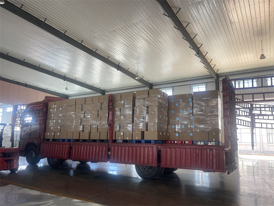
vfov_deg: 53.0
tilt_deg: +9.0
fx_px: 206
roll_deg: -1.8
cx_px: 137
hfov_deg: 67.3
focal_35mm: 26
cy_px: 103
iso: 100
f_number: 1.6
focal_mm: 5.1
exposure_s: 1/121
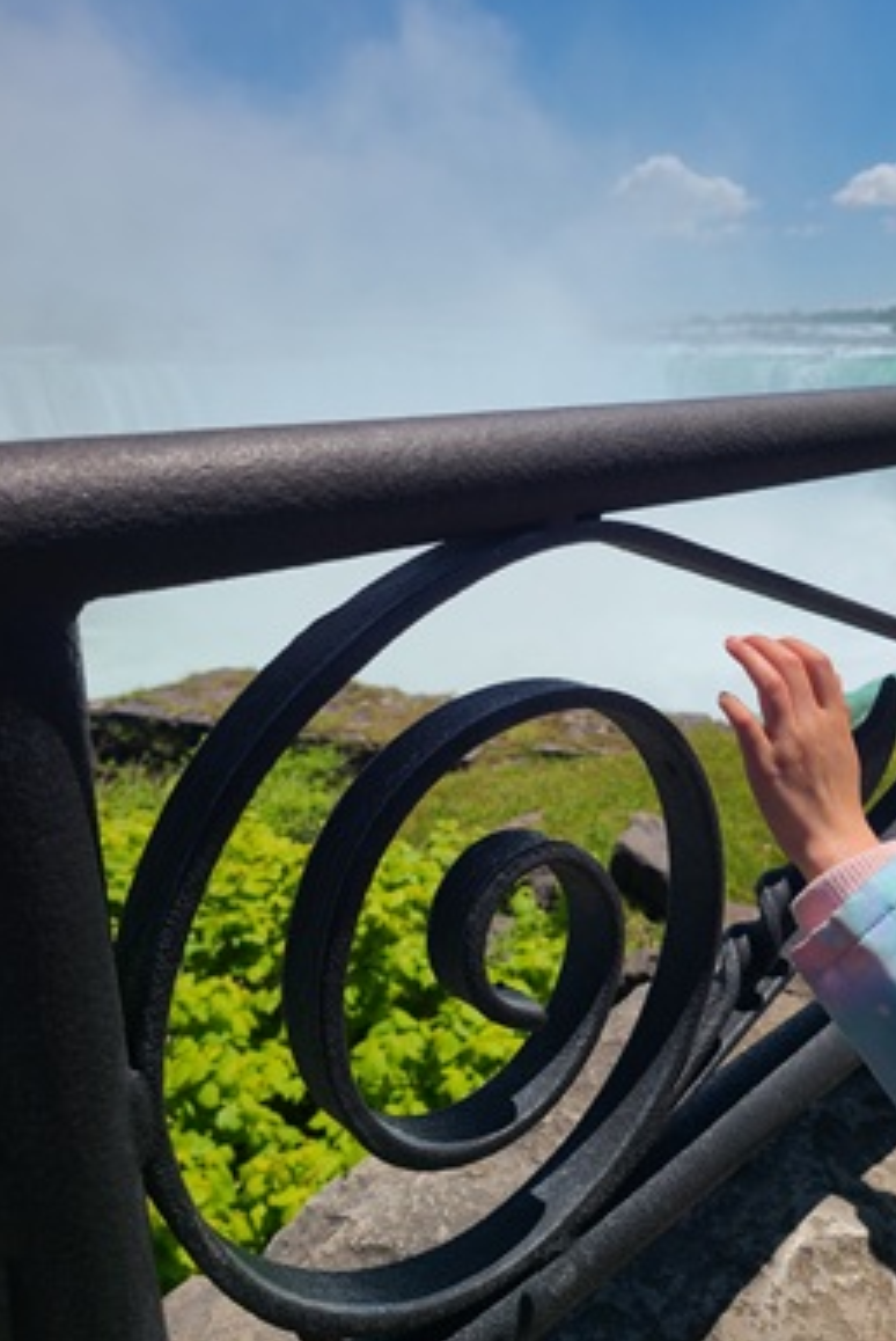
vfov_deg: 65.4
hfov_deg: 46.3
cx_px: 511
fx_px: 1043
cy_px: 650
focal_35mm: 28
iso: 40
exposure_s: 1/4899
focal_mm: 5.4
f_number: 1.8
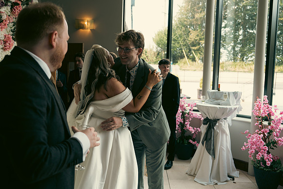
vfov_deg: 38.9
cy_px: 94
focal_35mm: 34
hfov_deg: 55.8
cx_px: 142
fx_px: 267
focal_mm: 34
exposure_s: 1/160
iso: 200
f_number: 3.5
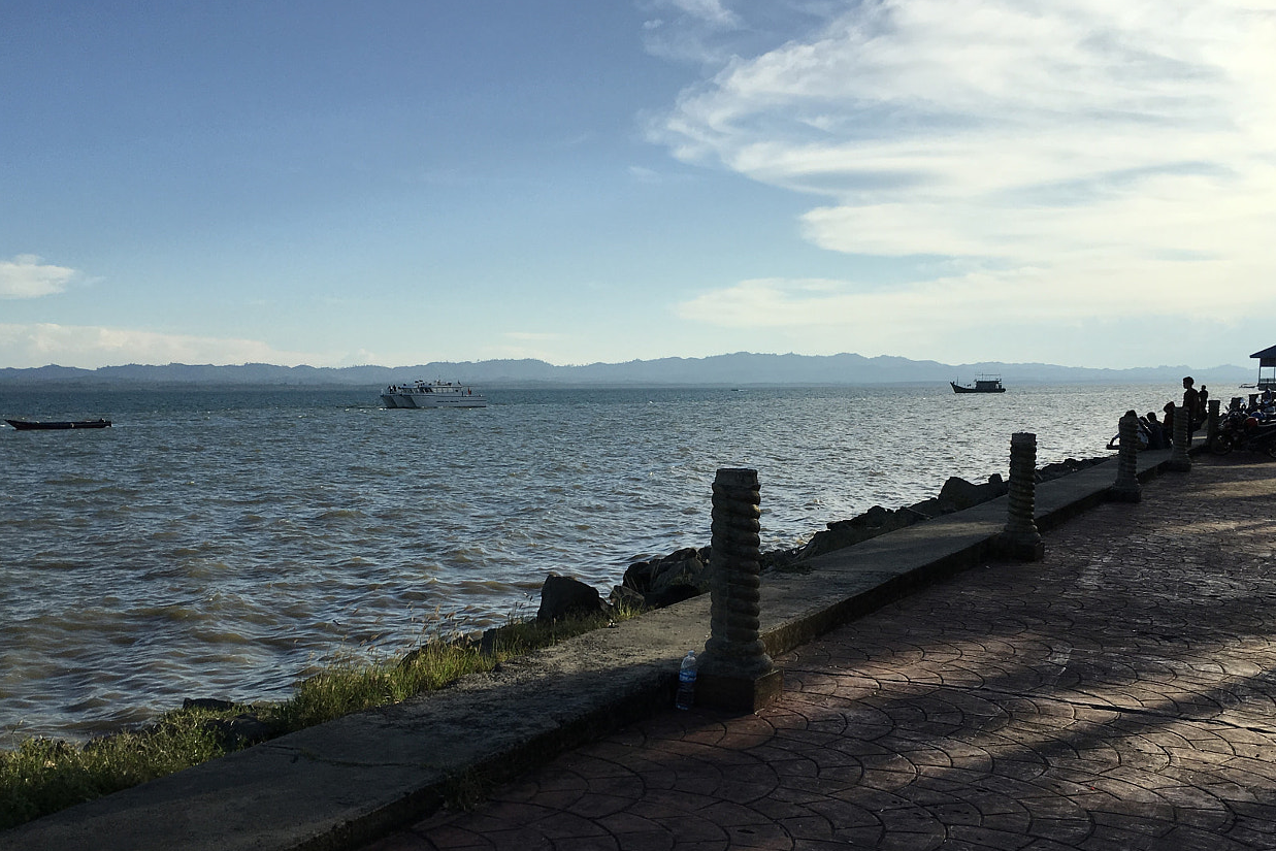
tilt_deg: -5.8
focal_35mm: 39
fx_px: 1382
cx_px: 630
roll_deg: +0.7
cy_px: 556
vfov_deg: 34.0
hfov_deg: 49.5
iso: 25
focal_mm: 4.15
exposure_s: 1/2262
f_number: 2.2
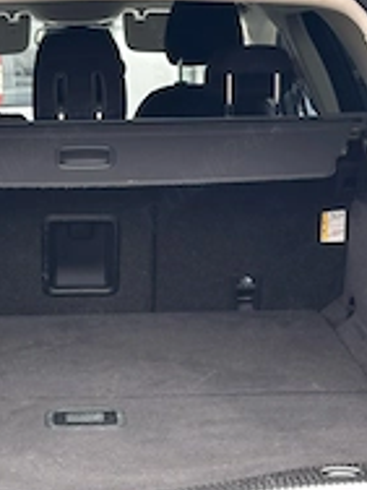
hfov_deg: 14.4
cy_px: 193
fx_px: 1442
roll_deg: -0.7
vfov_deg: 19.2
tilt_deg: -6.8
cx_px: 73
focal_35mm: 102
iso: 50
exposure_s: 1/121
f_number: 1.78
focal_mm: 6.86
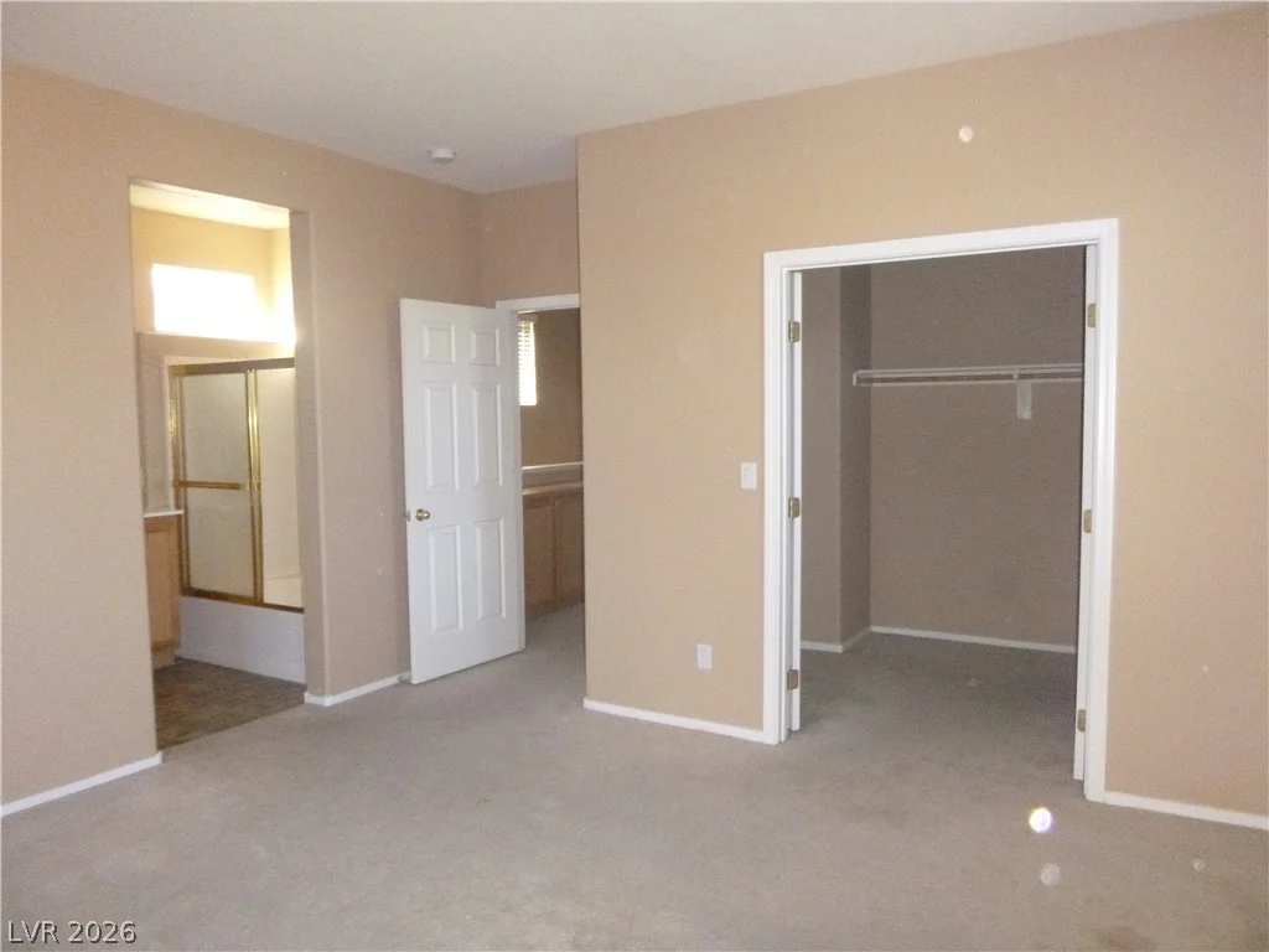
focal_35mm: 25
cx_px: 634
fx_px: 916
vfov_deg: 54.9
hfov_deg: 69.4
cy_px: 476
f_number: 3.9
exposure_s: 1/60
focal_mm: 4.5
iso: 1000
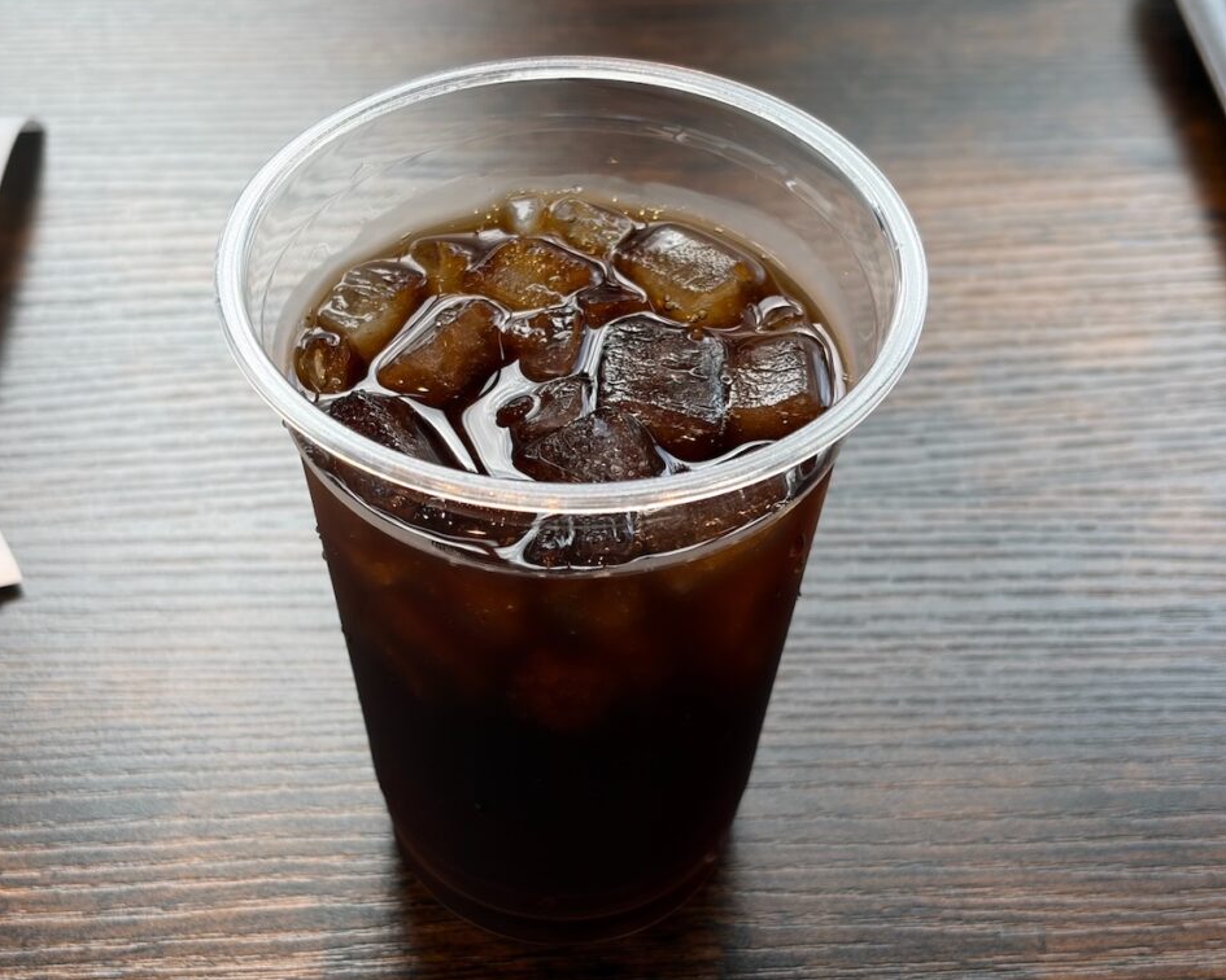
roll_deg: +0.0
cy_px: 489
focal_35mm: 55
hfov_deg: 34.1
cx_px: 568
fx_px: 1996
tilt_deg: -44.7
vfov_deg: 27.6
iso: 25
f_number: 1.6
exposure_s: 1/122
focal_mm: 5.96
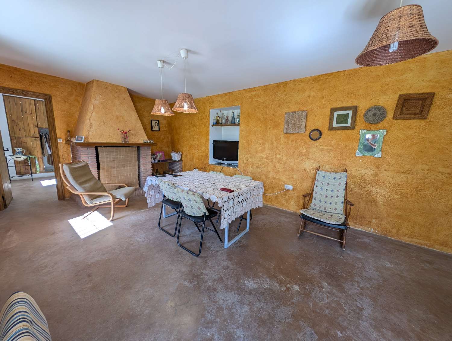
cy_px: 170
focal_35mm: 12
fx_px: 157
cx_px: 226
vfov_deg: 94.6
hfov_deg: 110.5
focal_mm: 2.23
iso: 83
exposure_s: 1/100
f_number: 1.95
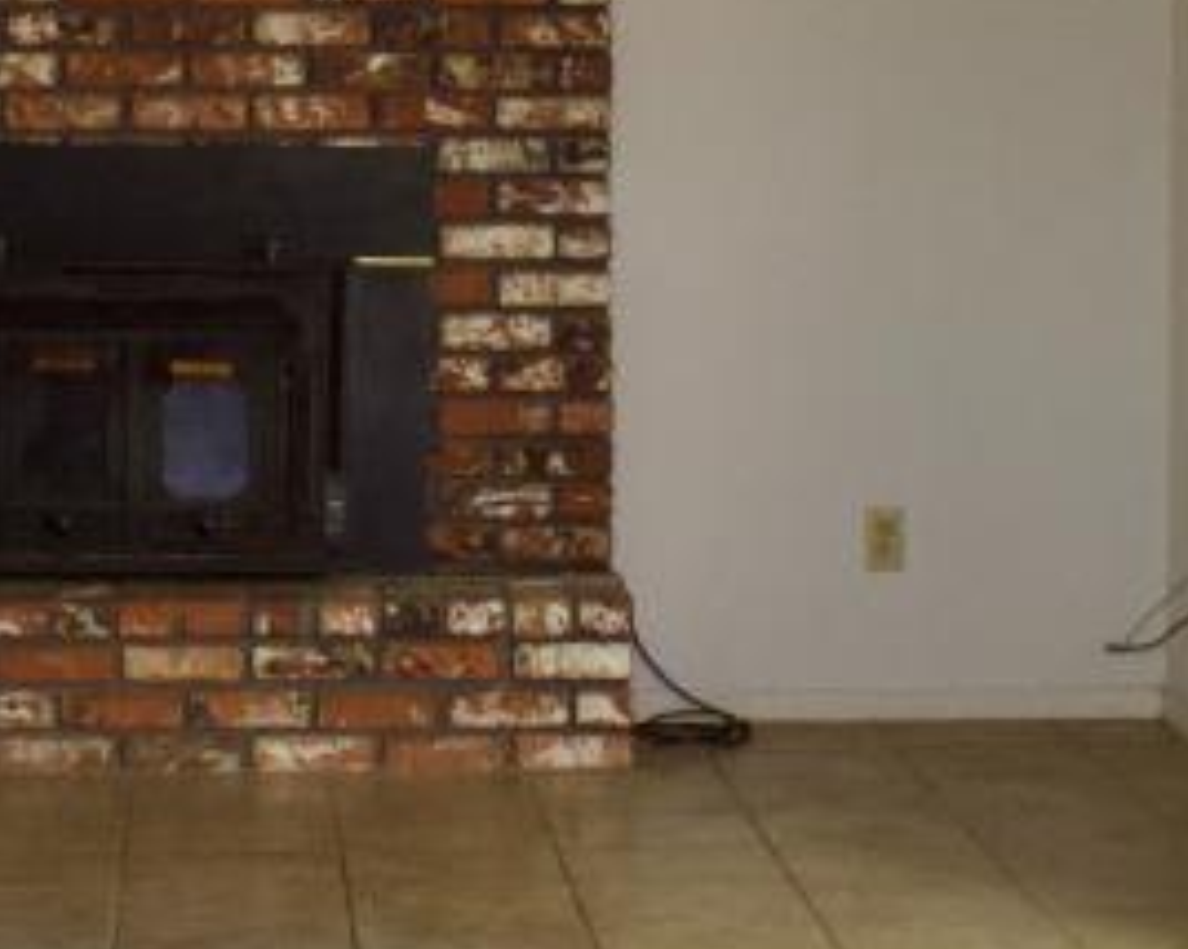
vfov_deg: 10.8
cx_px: 621
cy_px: 129
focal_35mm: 142
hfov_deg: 13.6
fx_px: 4989
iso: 1600
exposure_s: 1/13
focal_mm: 18
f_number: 20
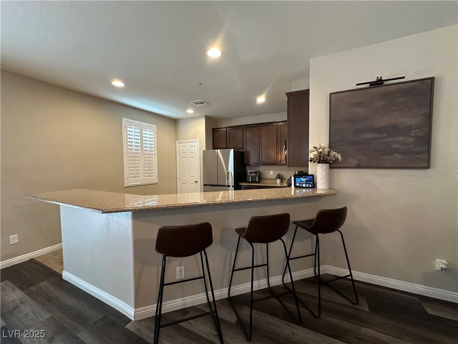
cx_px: 229
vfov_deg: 85.7
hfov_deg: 102.1
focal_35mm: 14
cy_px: 172
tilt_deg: -3.2
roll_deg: +0.2
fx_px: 185
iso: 400
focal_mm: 2.22
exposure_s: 1/60
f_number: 2.2
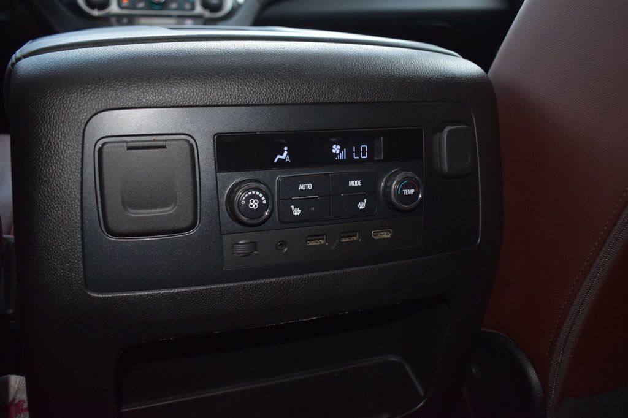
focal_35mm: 34
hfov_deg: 55.1
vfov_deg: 38.3
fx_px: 602
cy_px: 209
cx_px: 314
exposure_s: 1/30
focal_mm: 23
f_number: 3.8
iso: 800
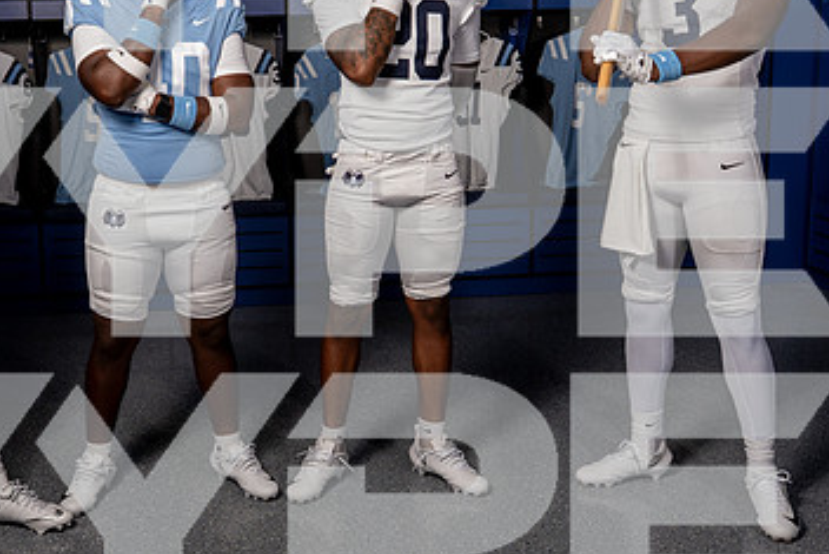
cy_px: 202
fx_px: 1175
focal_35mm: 51
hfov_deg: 38.4
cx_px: 272
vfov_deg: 26.4
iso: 500
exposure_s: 1/250
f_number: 8
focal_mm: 26
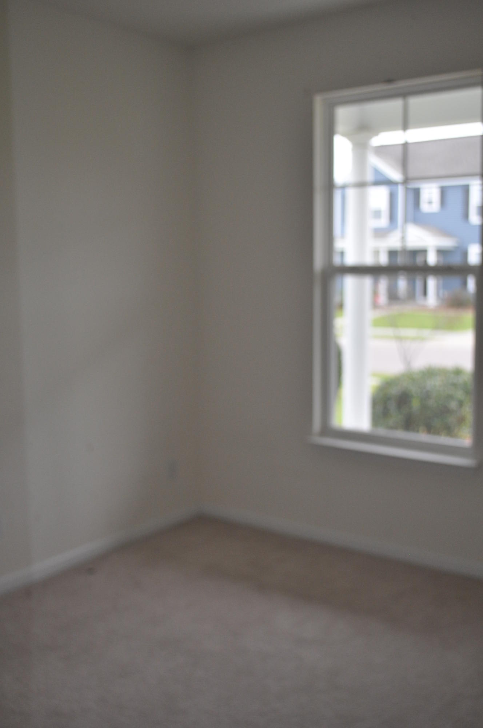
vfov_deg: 49.6
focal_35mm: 39
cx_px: 242
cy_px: 364
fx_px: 787
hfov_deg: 34.1
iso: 560
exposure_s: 1/125
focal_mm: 26
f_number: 4.2
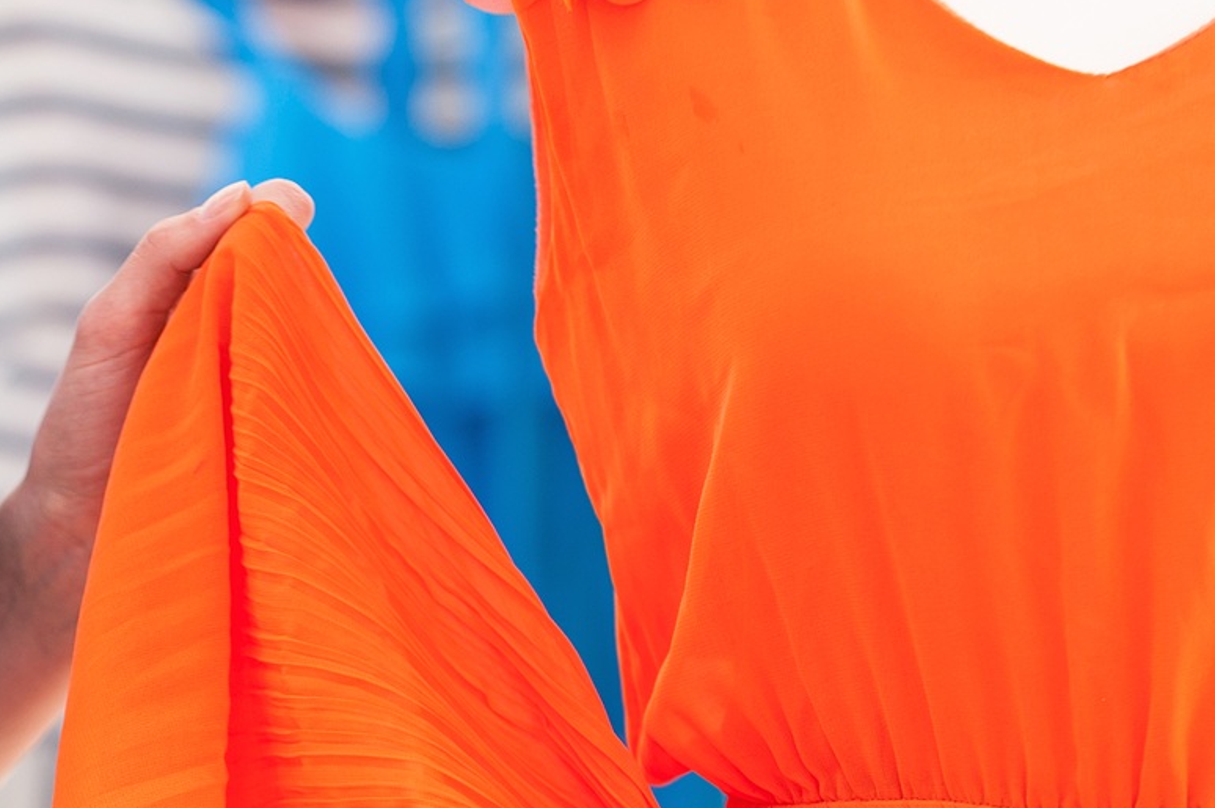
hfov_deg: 8.1
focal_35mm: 253
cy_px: 892
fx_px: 8533
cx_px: 165
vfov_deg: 5.4
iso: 200
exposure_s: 1/160
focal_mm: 102
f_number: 3.2
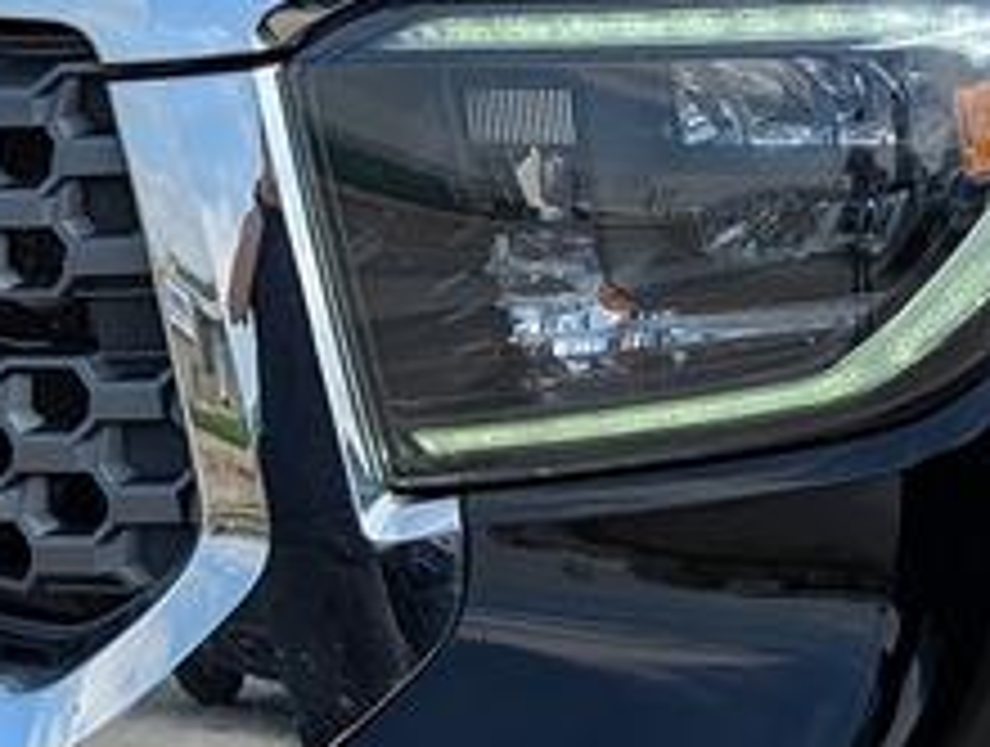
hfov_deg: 13.8
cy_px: 212
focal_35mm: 139
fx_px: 3984
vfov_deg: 10.7
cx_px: 1163
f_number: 1.68
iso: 21
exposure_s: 1/858
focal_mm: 6.9
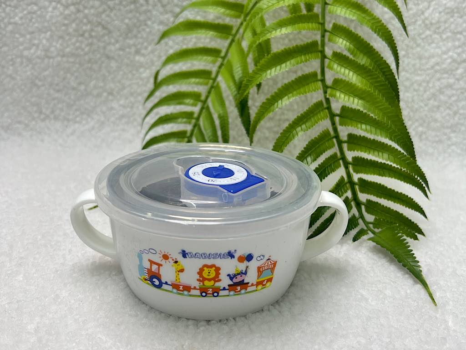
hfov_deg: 67.3
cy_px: 175
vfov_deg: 53.1
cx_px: 233
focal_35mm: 26
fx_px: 350
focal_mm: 5.7
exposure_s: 1/100
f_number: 1.5
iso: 64
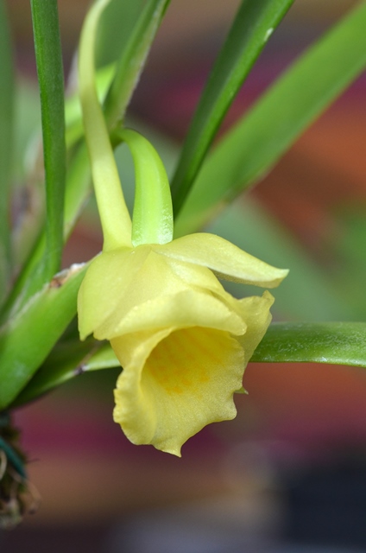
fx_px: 2068
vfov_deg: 15.2
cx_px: 183
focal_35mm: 135
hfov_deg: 10.1
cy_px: 276
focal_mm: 90
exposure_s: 1/200
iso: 720
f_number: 14
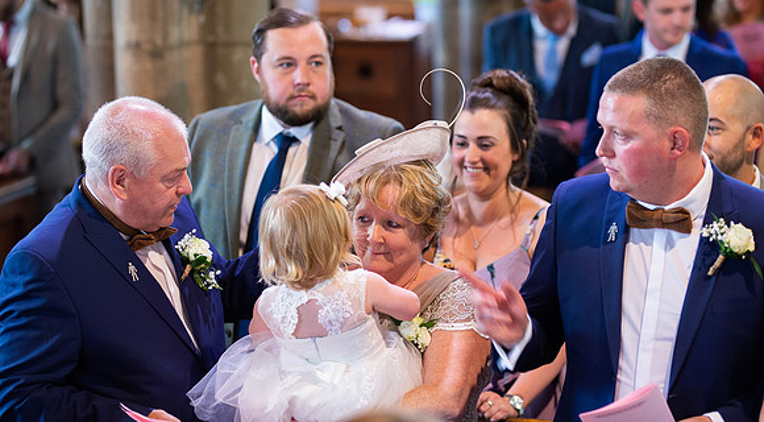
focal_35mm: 103
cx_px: 376
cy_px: 240
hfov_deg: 20.9
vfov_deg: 11.6
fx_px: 2076
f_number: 2
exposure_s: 1/100
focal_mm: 85
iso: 1250
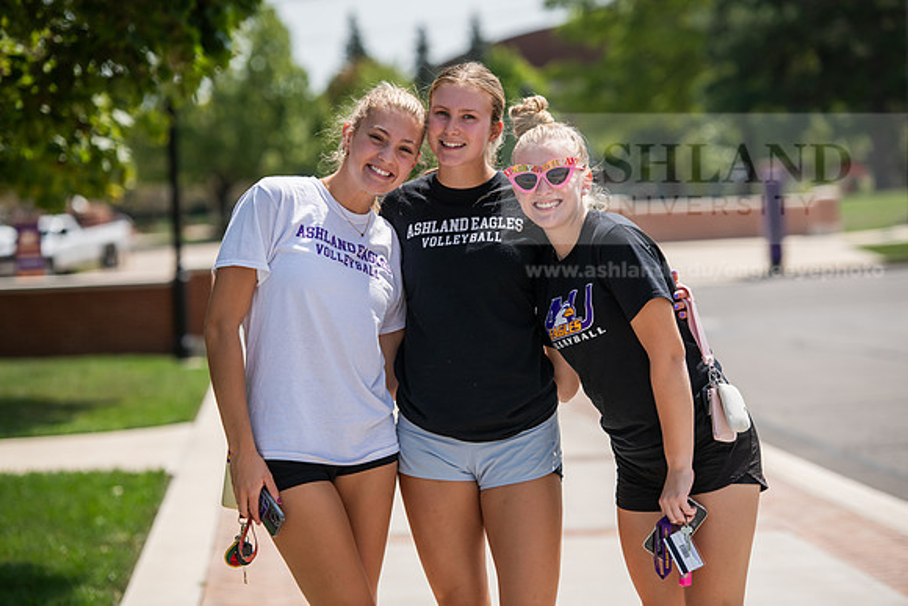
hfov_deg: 16.4
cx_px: 454
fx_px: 3153
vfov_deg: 11.0
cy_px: 303
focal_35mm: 125
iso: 64
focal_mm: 125
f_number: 3.5
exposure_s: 1/800
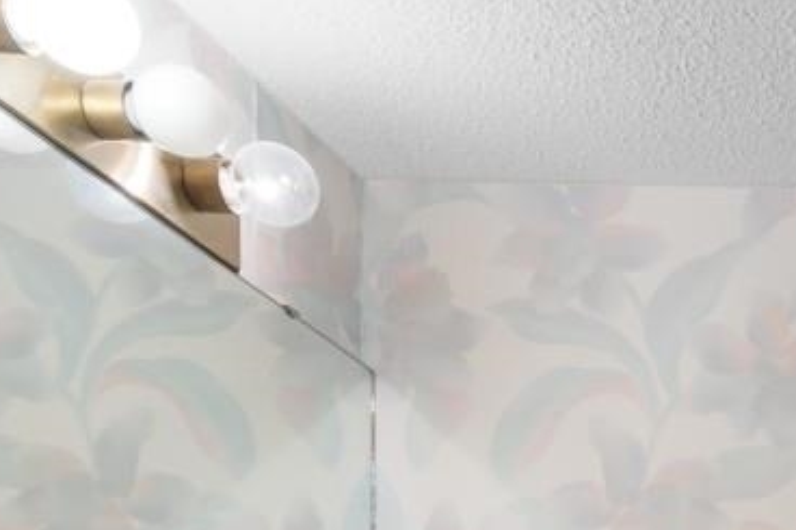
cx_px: 1198
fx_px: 1459
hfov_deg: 24.0
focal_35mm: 66
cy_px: 887
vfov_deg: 17.6
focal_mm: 10
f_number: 4.5
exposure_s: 1/8
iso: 100
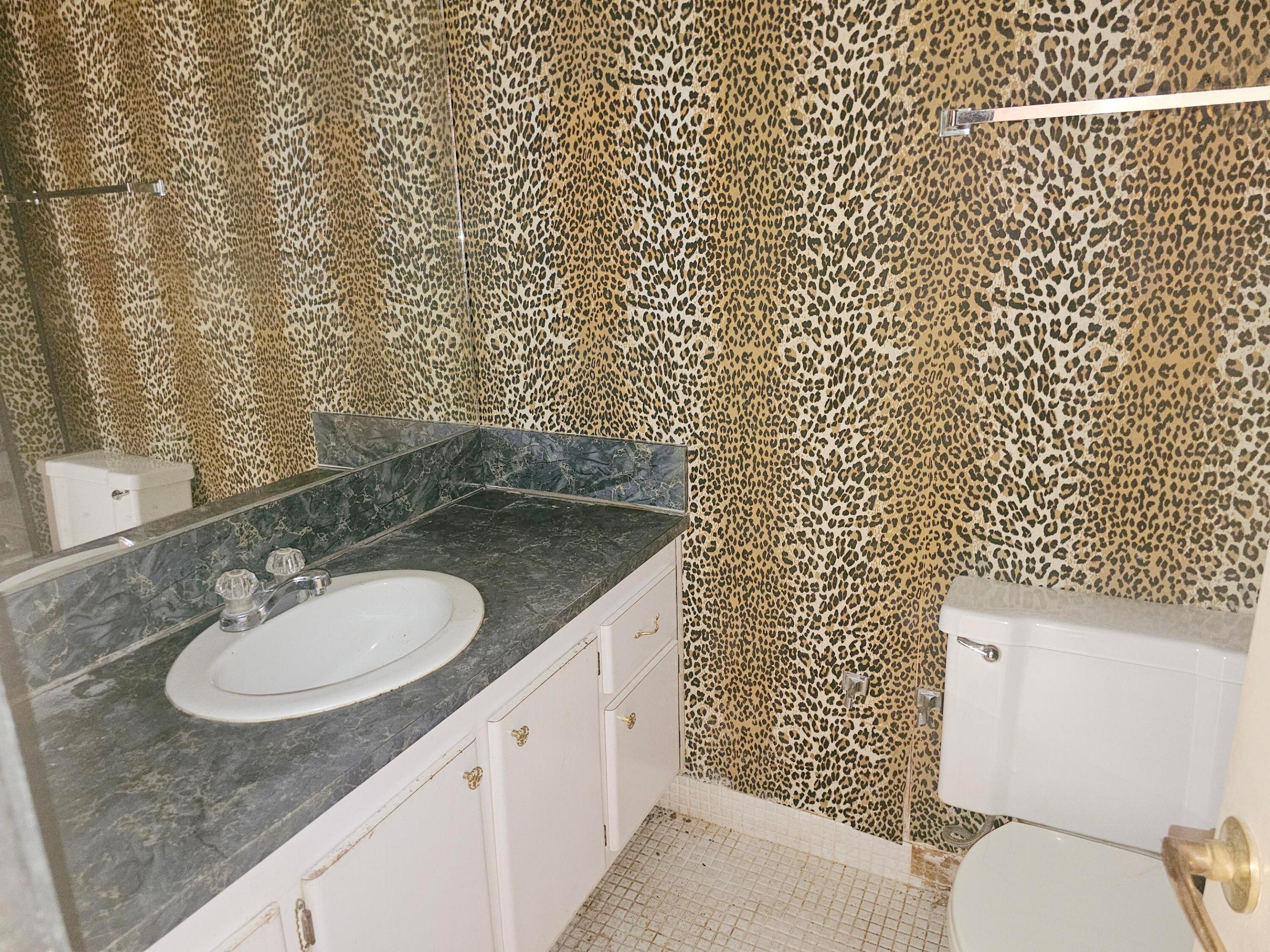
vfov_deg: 58.9
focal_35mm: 23
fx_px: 844
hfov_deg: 73.9
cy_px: 476
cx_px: 635
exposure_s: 1/8
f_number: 1.7
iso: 800
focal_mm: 6.3
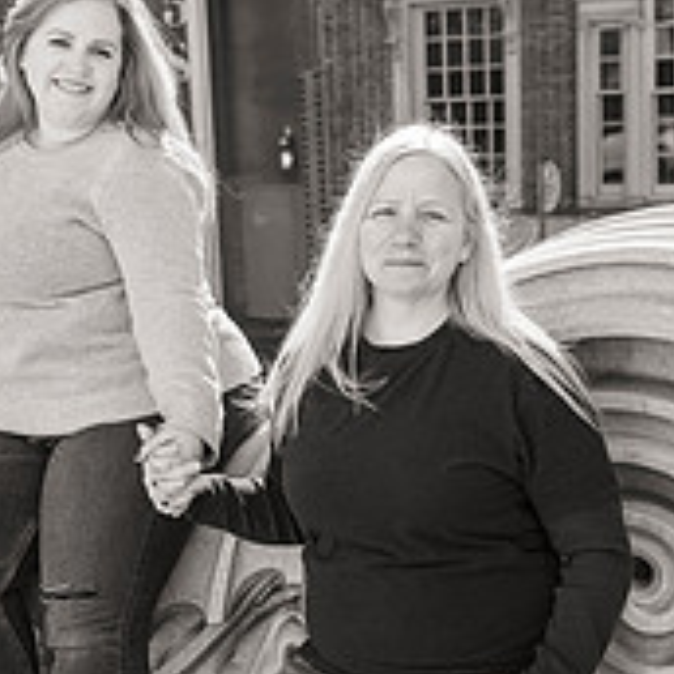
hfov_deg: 24.1
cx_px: 188
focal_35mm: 71
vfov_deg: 24.3
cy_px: 404
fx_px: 1564
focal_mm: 32
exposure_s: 1/1600
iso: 400
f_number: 4
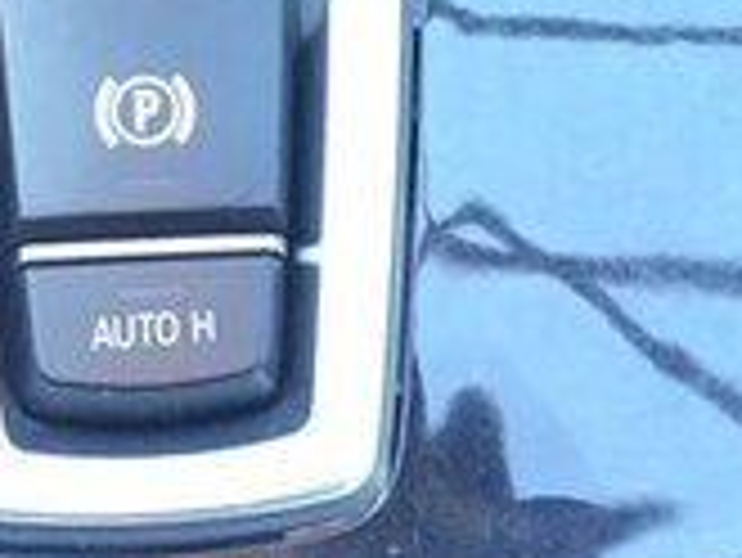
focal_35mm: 116
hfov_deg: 17.0
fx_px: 2488
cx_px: 333
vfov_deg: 11.7
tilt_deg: -70.7
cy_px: -502
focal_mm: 4.15
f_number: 2.2
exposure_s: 1/33
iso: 160
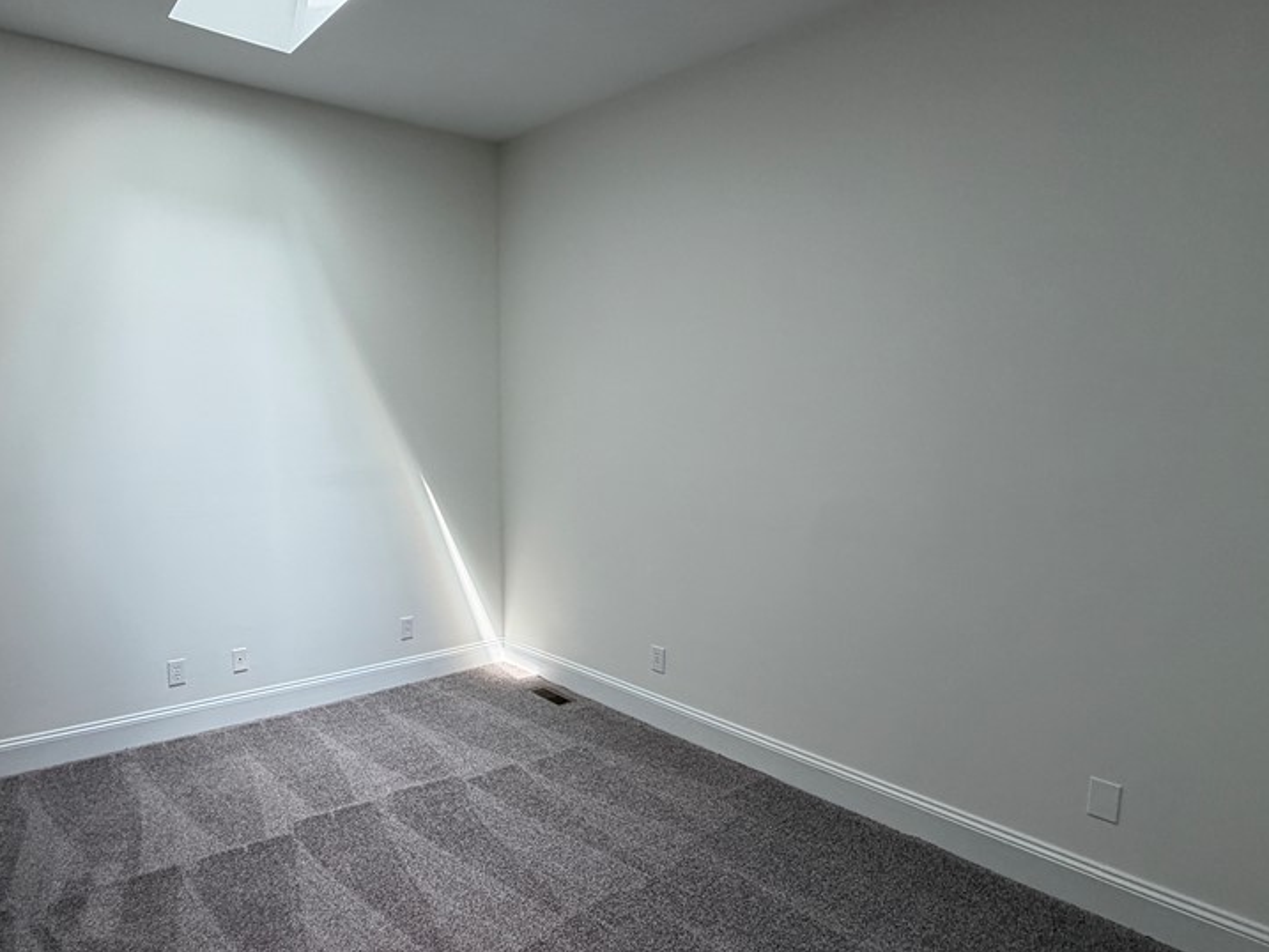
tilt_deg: -4.0
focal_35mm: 20
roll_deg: +0.7
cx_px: 464
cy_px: 506
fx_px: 733
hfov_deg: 80.0
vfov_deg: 65.9
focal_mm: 2.22
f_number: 2.2
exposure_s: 1/121
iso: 100
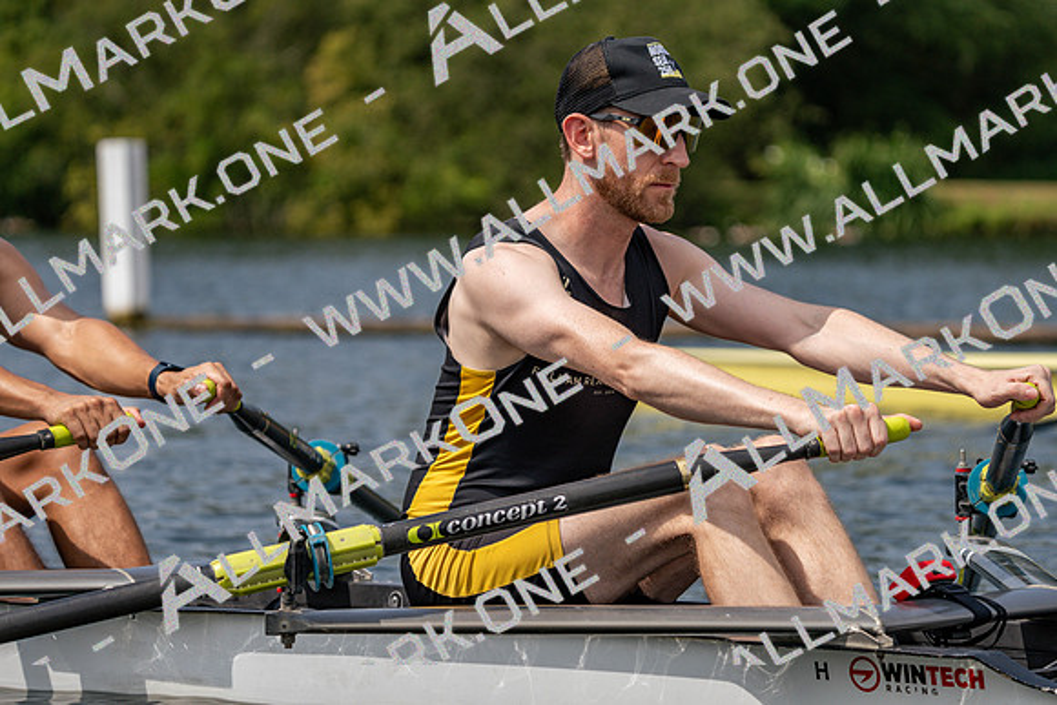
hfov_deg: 10.3
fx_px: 5873
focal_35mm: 200
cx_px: 528
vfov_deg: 6.9
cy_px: 352
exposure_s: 1/1600
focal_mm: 200
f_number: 5.6
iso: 200
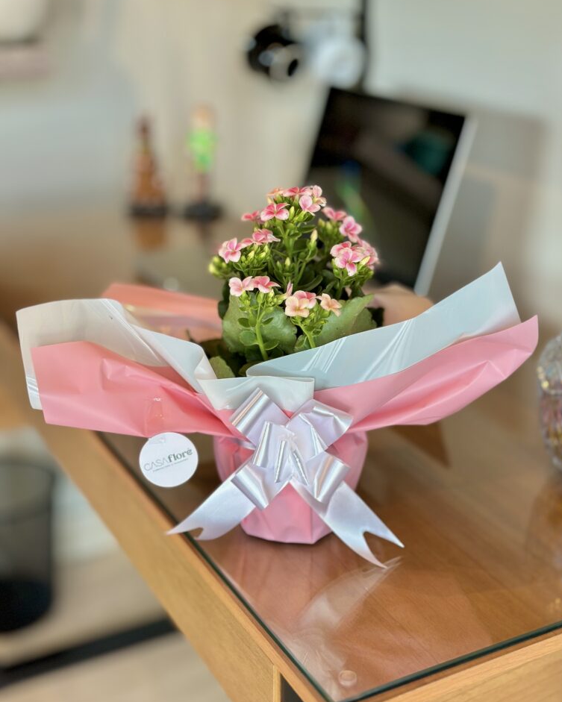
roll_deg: -1.0
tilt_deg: -21.2
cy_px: 348
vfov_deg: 36.7
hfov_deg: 29.7
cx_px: 286
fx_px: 1060
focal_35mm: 51
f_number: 1.78
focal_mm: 6.86
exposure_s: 1/166
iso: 80
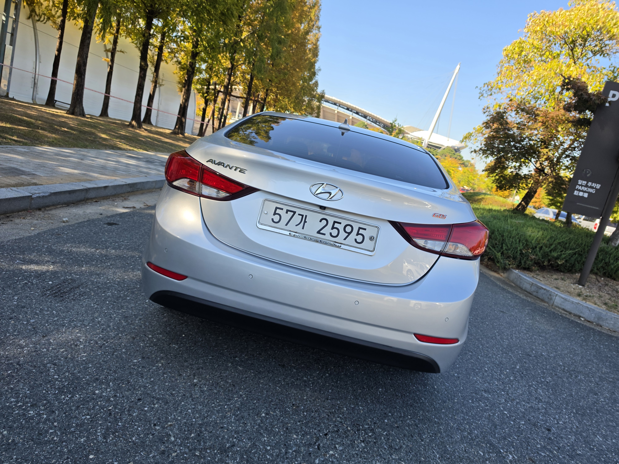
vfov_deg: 58.9
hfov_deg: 73.9
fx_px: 411
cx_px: 310
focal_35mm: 23
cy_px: 232
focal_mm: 6.5
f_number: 1.4
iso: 64
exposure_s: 1/2614
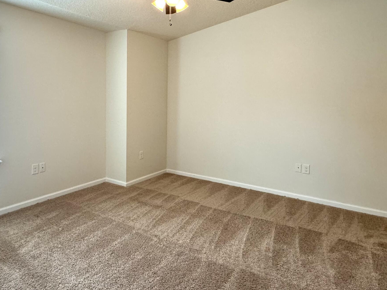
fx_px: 268
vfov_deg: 56.2
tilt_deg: -1.7
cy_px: 111
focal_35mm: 24
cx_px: 171
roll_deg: +0.5
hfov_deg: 71.3
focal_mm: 2.22
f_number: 2.2
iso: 250
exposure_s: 1/120
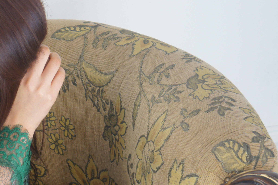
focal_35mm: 185
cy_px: 65
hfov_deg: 11.0
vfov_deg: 7.4
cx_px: 9
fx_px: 1429
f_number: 5.6
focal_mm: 55
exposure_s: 1/100
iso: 400
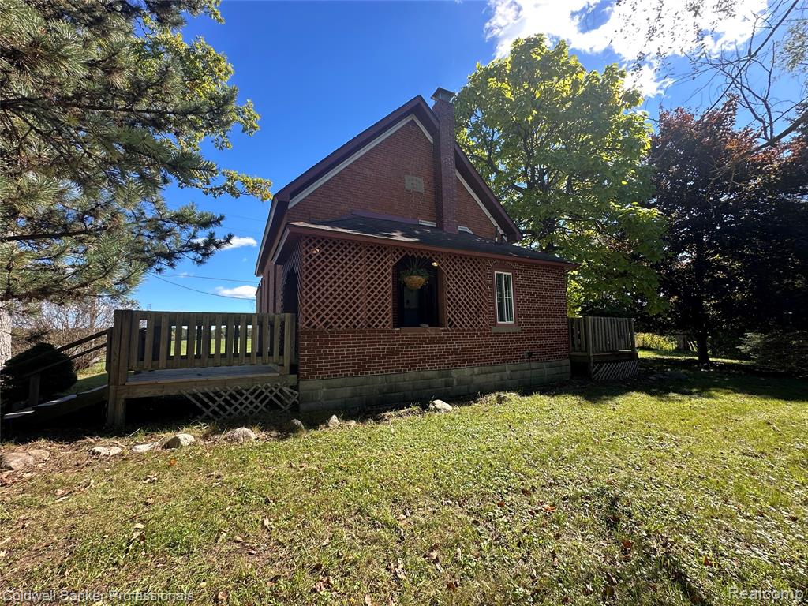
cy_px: 303
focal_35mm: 14
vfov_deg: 85.7
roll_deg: +0.9
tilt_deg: +6.0
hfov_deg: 102.1
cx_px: 404
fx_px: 327
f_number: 2.2
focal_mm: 2.22
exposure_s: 1/307
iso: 40
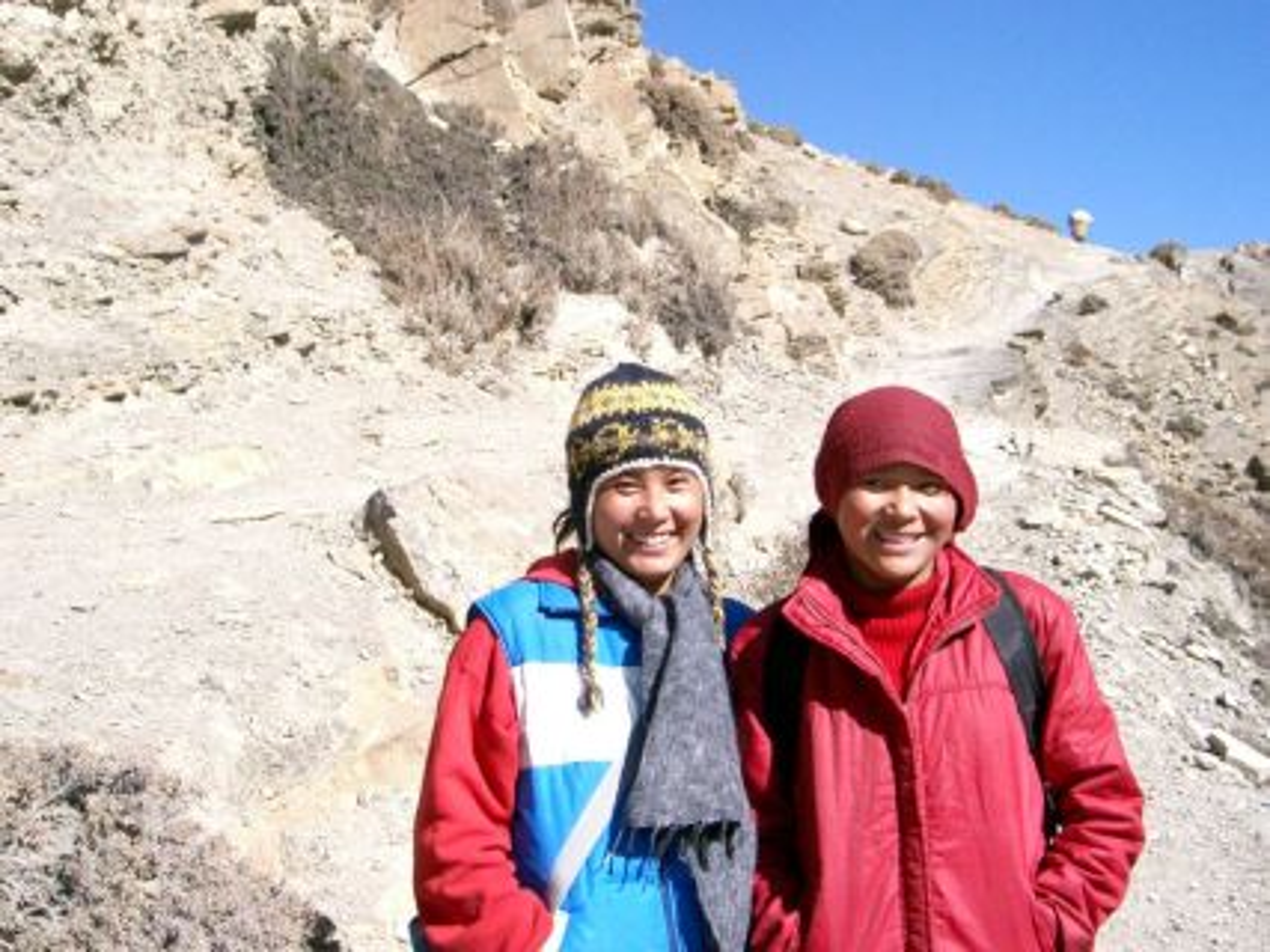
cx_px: 635
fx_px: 1430
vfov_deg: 36.8
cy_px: 476
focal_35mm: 39
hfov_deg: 47.9
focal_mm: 8
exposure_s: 1/2000
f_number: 4.8
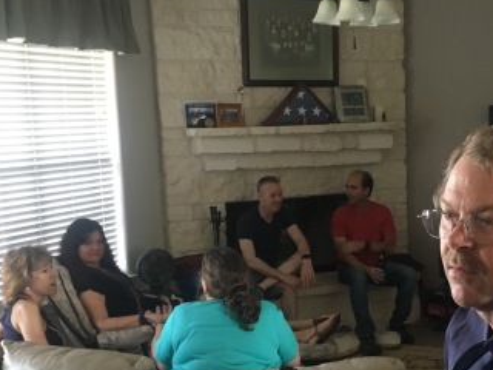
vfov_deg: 25.1
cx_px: 367
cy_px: 257
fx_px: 826
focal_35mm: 58
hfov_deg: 32.6
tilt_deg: -8.4
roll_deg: +3.2
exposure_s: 1/17
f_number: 2.2
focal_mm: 4.15
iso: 200
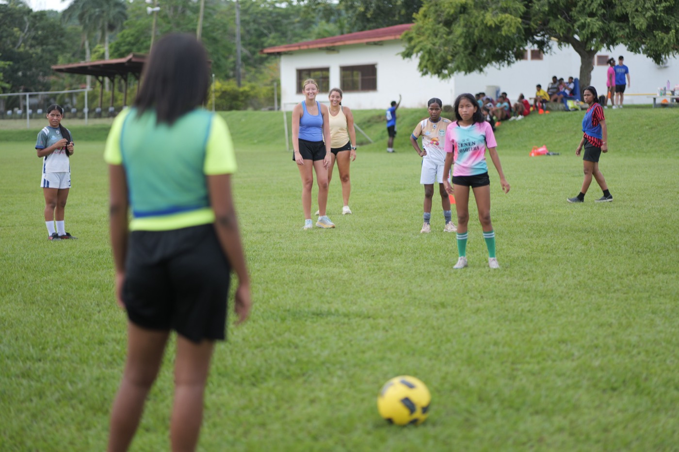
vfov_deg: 16.1
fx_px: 1603
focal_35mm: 85
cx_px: 340
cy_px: 226
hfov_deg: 23.9
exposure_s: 1/8000
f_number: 1.8
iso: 400
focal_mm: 85
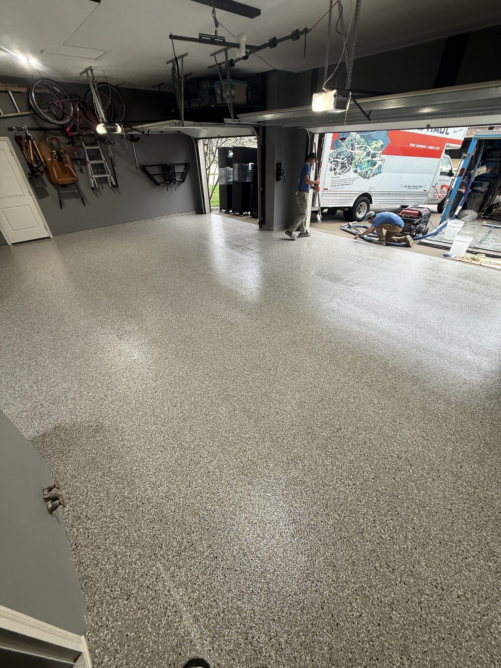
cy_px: 334
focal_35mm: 14
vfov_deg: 102.1
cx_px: 250
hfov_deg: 85.7
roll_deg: +0.1
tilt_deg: -35.0
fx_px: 270
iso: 100
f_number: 2.2
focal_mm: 2.22
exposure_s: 1/120
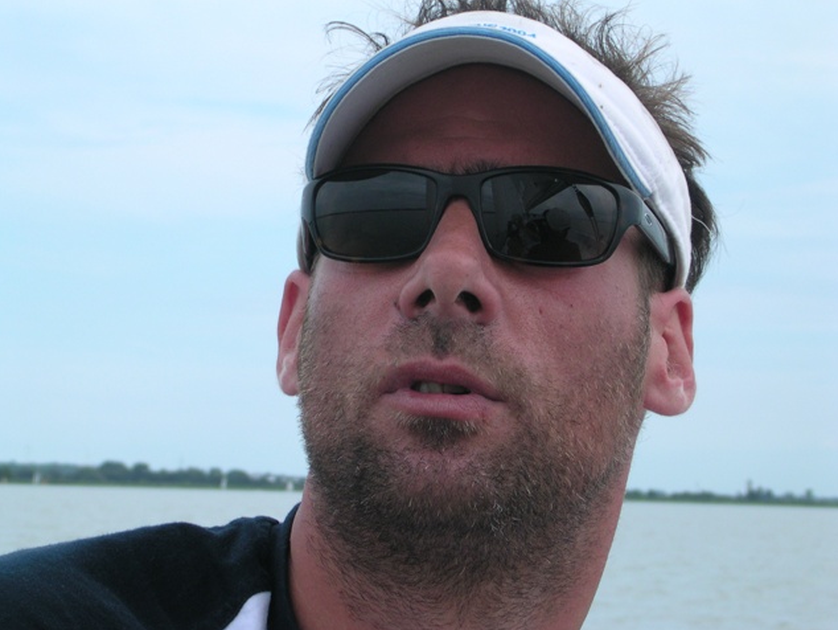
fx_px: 2712
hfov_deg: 17.6
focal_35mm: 112
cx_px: 422
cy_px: 315
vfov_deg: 13.2
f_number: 4.8
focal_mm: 16.8
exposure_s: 1/235
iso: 100
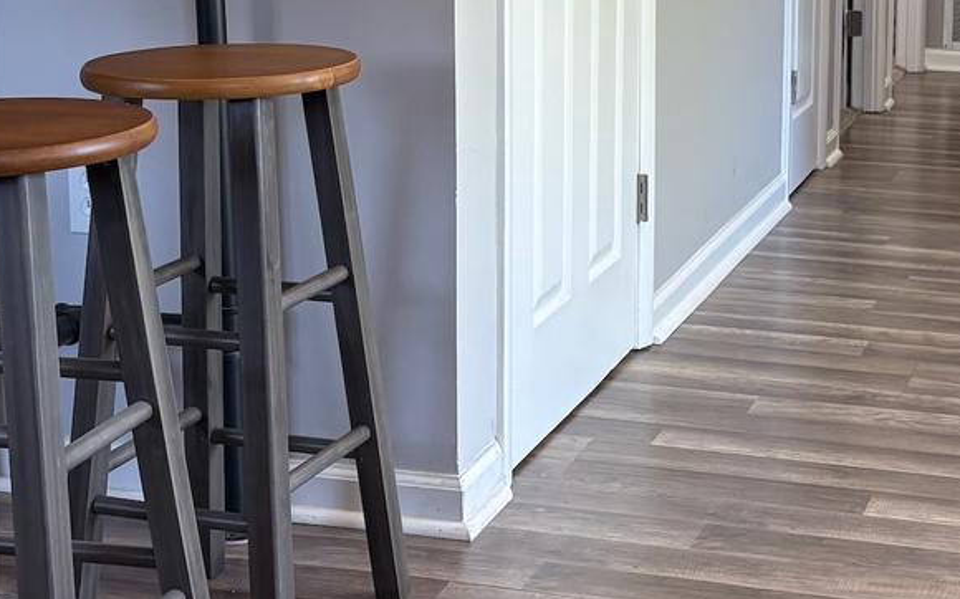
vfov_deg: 17.5
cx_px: 693
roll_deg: +0.8
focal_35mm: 73
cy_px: 36
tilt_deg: -7.0
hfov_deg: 27.9
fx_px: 1909
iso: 125
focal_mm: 5.96
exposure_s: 1/106
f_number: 1.6
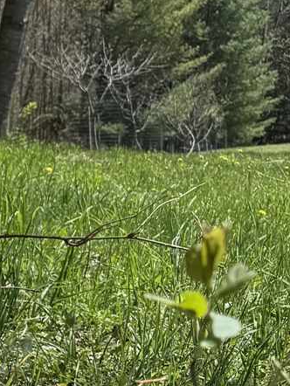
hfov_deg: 10.1
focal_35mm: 125
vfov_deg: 15.8
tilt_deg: -4.3
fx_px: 1395
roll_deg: +0.9
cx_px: -450
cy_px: 163
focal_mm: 6.76
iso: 80
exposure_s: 1/2445
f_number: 1.78
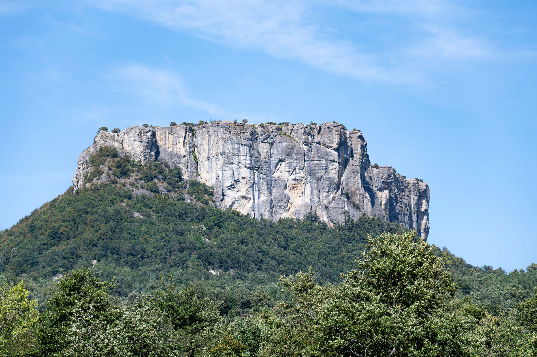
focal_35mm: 130
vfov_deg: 10.5
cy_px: 178
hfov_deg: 15.8
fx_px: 1938
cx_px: 268
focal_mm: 130
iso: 100
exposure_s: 1/500
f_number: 6.3
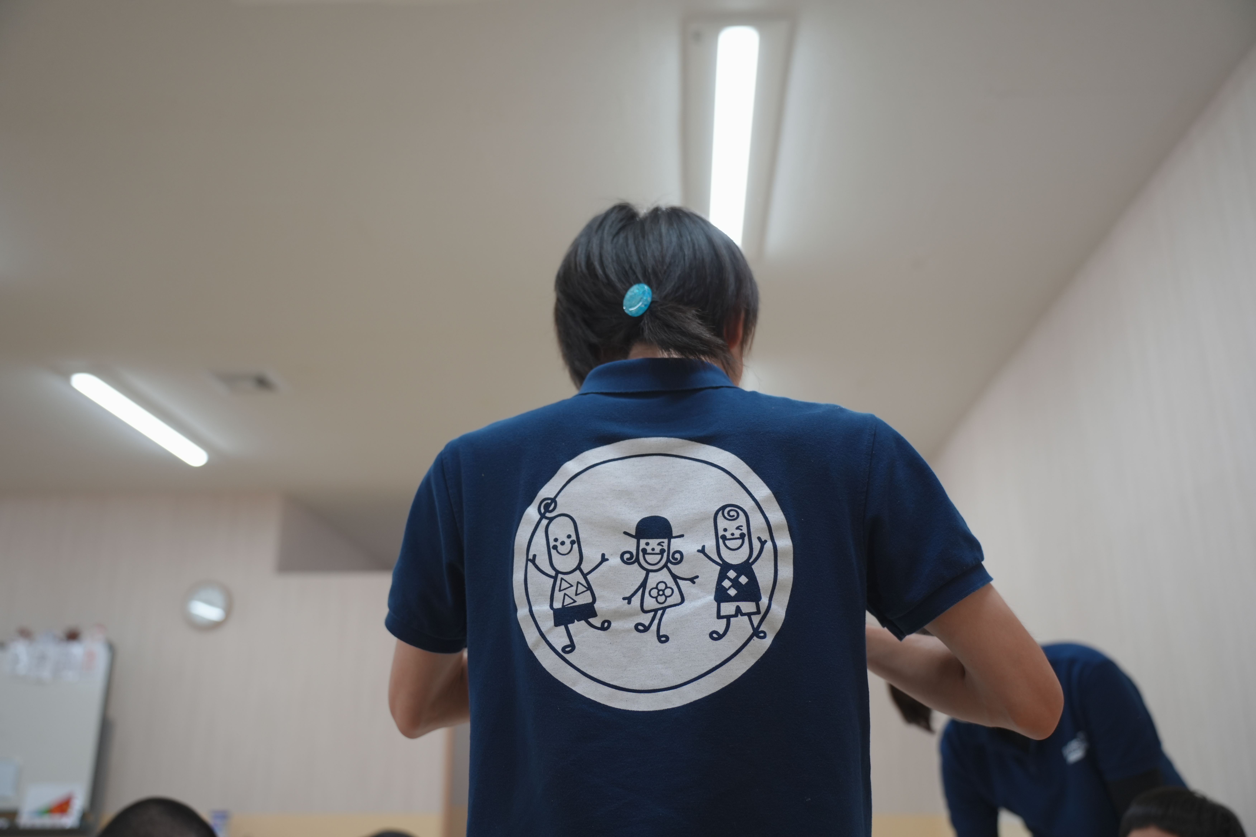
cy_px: 418
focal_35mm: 32
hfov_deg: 58.7
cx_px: 628
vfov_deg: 41.1
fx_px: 1116
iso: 640
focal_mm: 32
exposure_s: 1/200
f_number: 2.8
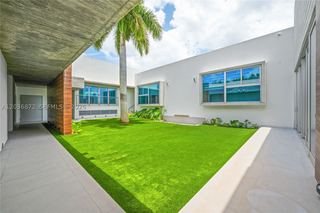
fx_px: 124
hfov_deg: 104.3
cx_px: 160
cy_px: 106
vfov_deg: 81.1
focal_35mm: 14
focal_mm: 14
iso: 200
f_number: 10
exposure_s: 1/400
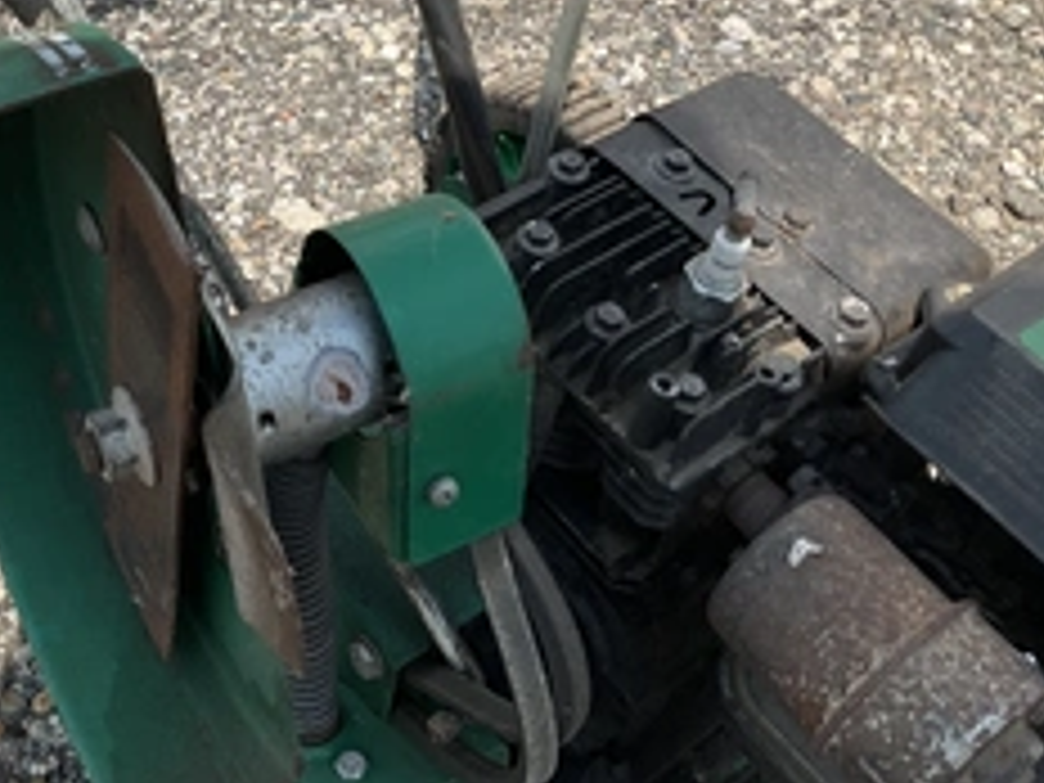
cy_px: 112
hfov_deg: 37.0
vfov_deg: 28.2
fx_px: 1508
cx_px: 230
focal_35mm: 50
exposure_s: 1/1984
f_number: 1.8
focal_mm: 3
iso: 25
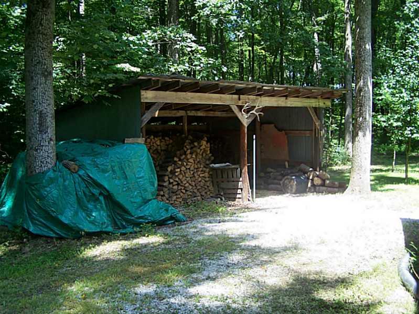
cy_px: 157
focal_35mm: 38
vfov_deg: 37.7
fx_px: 460
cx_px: 210
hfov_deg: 49.0
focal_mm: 6.3
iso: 80
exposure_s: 1/125
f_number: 2.8
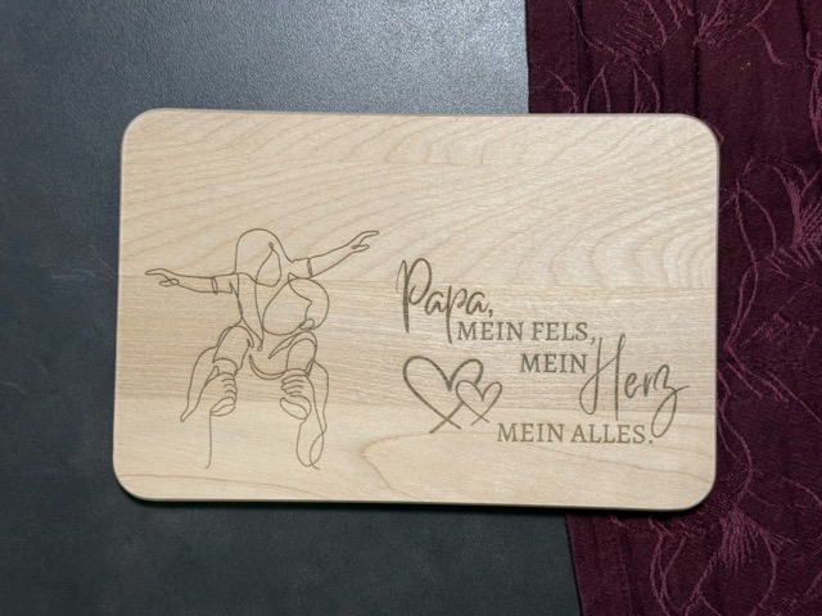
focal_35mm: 48
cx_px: 411
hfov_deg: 39.7
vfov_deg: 30.3
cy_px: 308
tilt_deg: -87.8
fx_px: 1140
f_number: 1.78
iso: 160
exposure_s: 1/59
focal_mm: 6.76
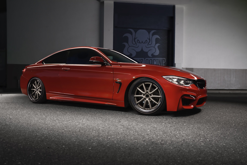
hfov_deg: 60.3
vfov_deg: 42.3
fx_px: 213
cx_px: 124
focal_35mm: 31
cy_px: 82
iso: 50
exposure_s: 7
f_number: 13
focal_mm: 31
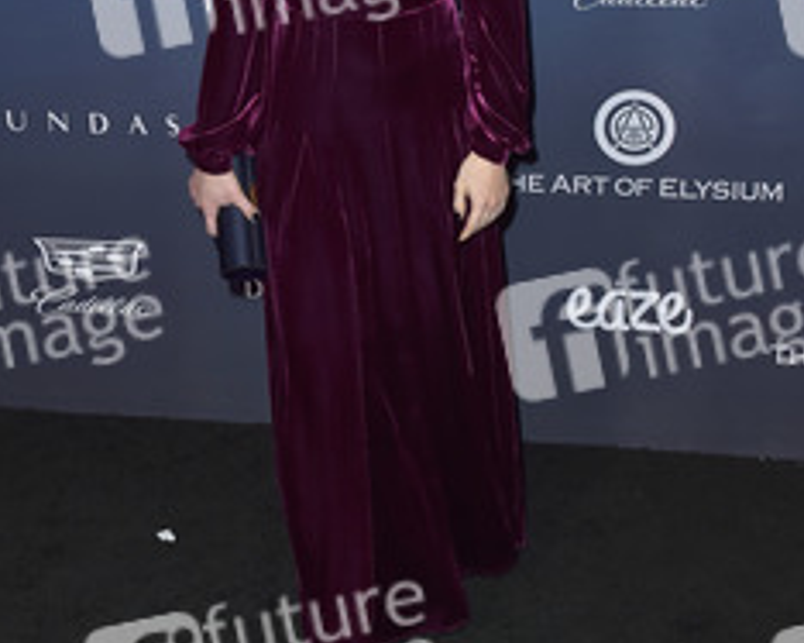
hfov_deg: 31.0
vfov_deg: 24.6
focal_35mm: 61
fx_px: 1451
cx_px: 362
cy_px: 148
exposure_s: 1/250
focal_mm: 38
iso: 320
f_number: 5.6
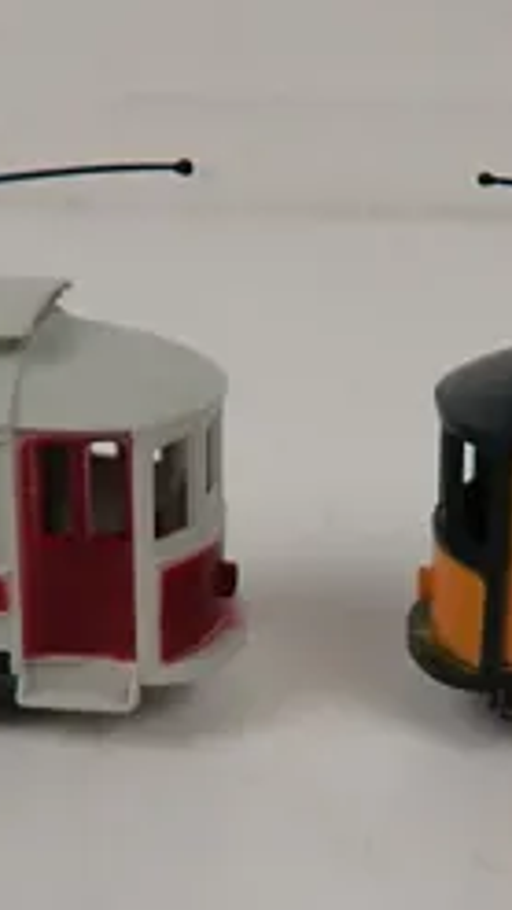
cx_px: 376
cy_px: 689
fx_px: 1617
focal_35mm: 67
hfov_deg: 17.9
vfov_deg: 30.9
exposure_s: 1/125
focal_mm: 3.33
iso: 100
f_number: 2
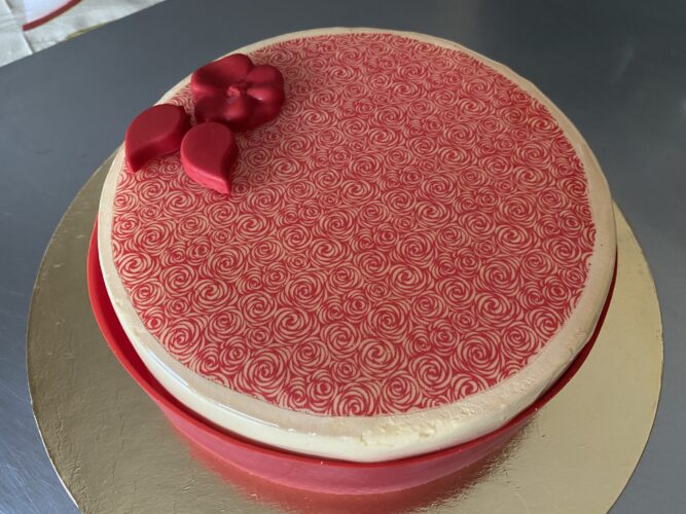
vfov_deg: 53.0
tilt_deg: -58.2
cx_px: 343
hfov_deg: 67.3
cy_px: 257
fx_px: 515
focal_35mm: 26
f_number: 1.8
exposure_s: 1/60
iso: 320
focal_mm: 4.25
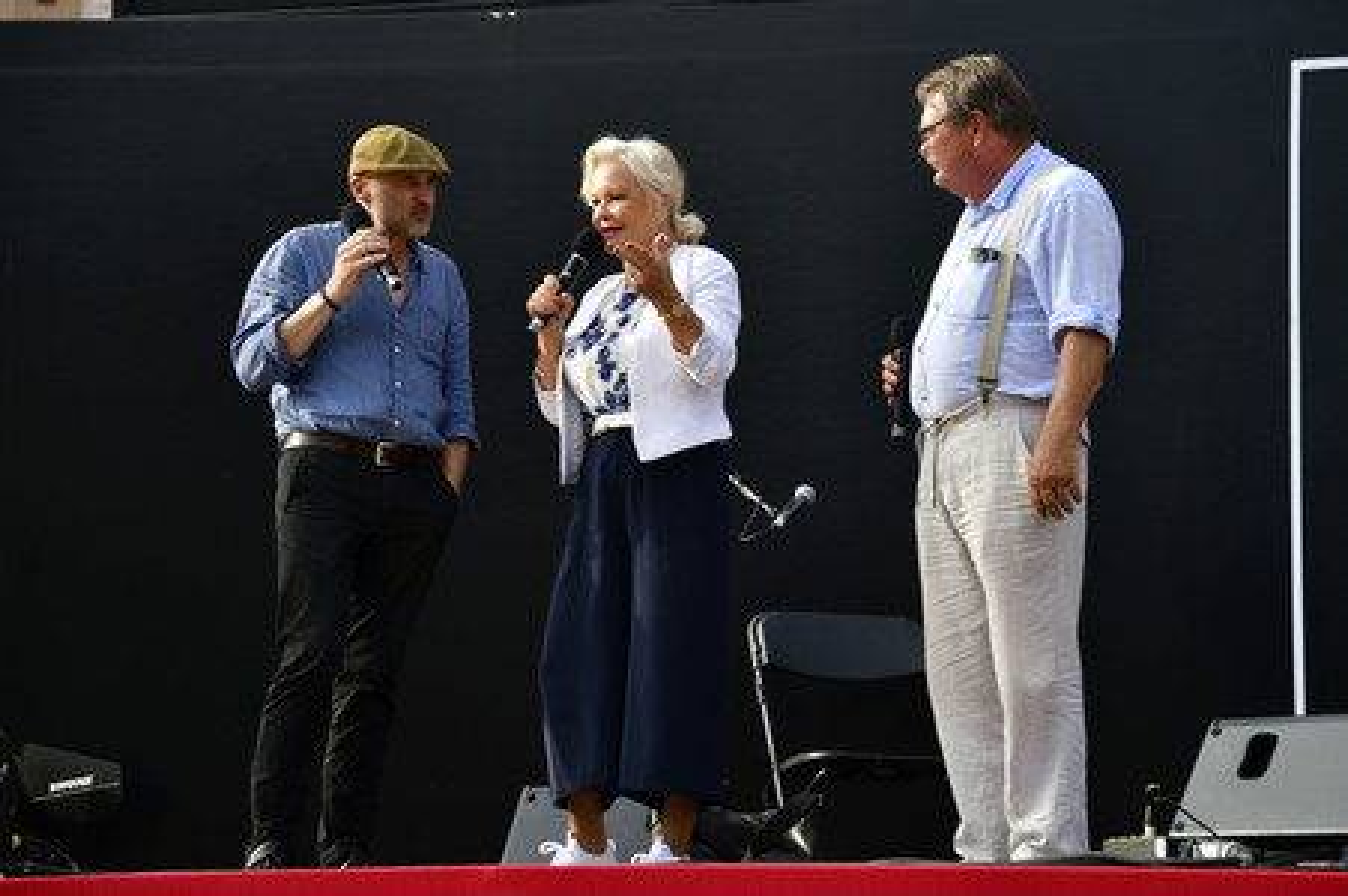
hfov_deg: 18.3
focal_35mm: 112
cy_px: 448
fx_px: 4191
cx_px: 674
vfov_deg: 12.2
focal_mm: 112
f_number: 5.6
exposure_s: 1/640
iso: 200
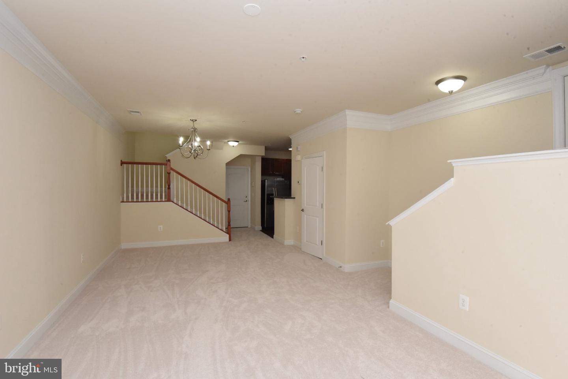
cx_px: 284
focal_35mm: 16
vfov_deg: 73.8
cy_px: 190
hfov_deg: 96.7
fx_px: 253
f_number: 16
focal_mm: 16
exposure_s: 1/100
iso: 2800
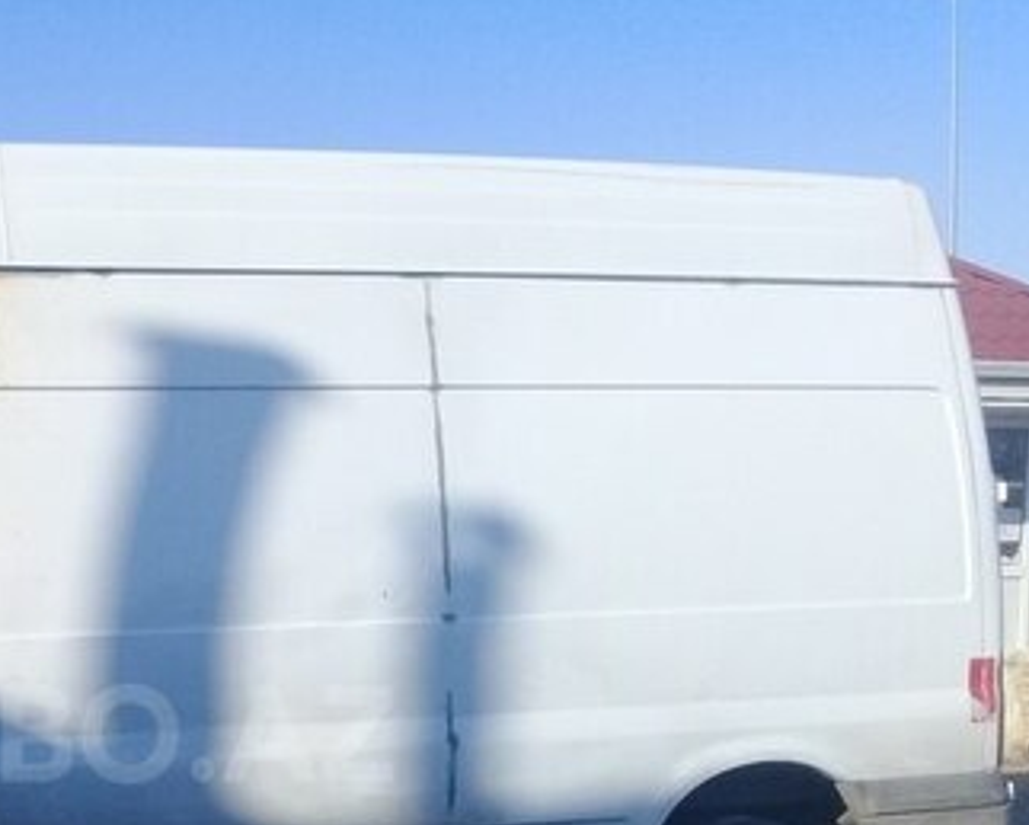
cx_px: 67
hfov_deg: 29.0
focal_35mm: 62
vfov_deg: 24.0
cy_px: 734
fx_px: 1889
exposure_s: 1/1205
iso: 50
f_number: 2.2
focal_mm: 3.3
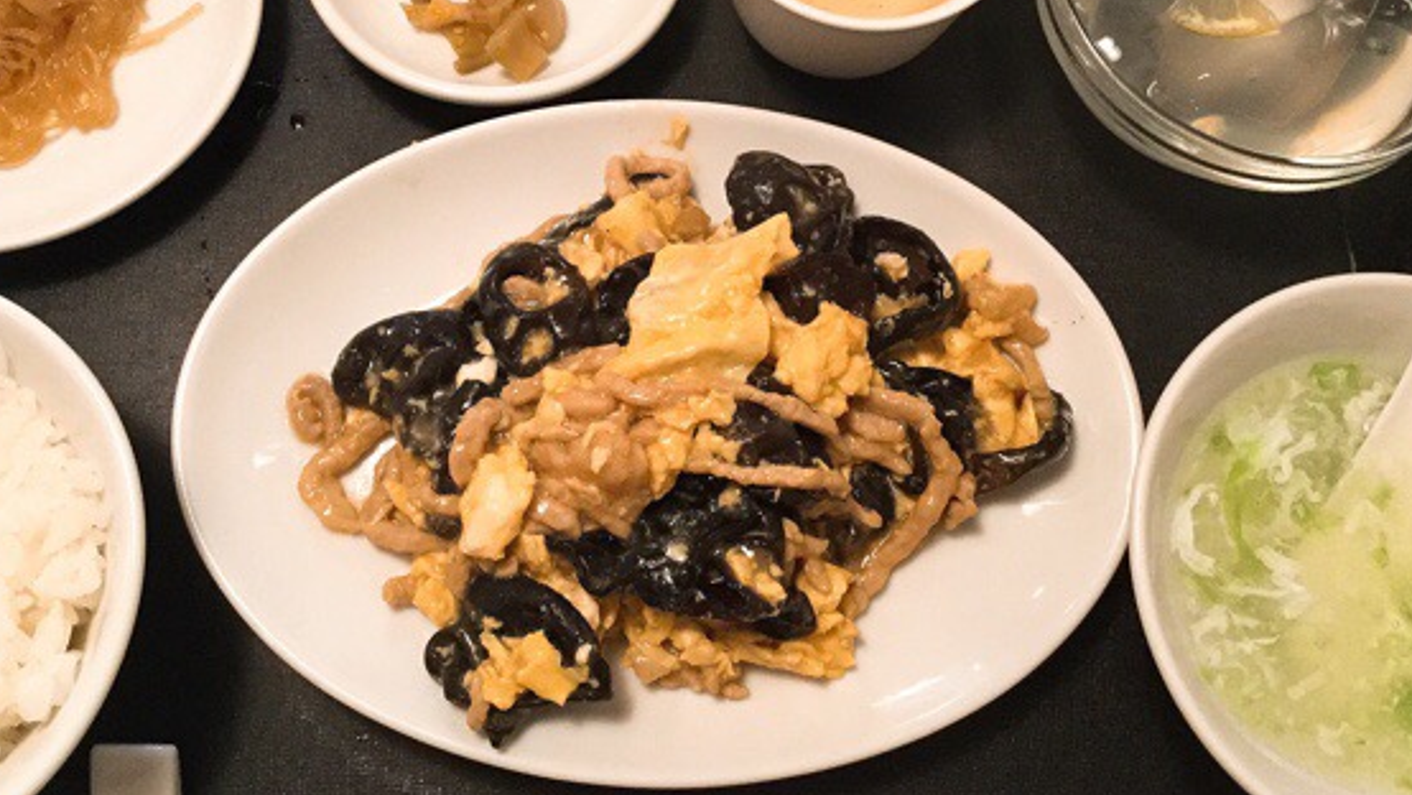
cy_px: 285
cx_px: 655
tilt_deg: -73.5
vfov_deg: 30.3
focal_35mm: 39
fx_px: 1461
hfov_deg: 51.6
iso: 200
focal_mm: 3.3
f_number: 2.4
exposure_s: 1/20
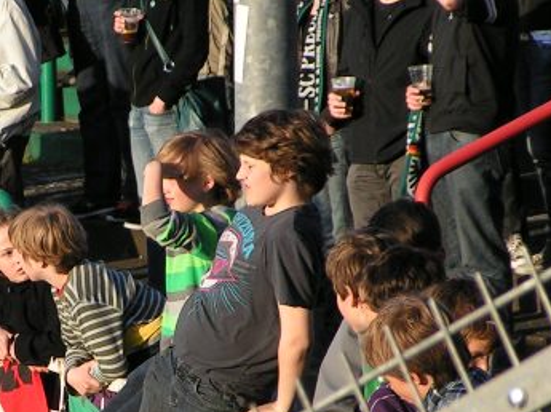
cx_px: 48
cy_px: 299
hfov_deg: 3.6
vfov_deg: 2.7
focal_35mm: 548
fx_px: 8714
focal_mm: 36.1
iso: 50
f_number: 4.5
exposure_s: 1/320
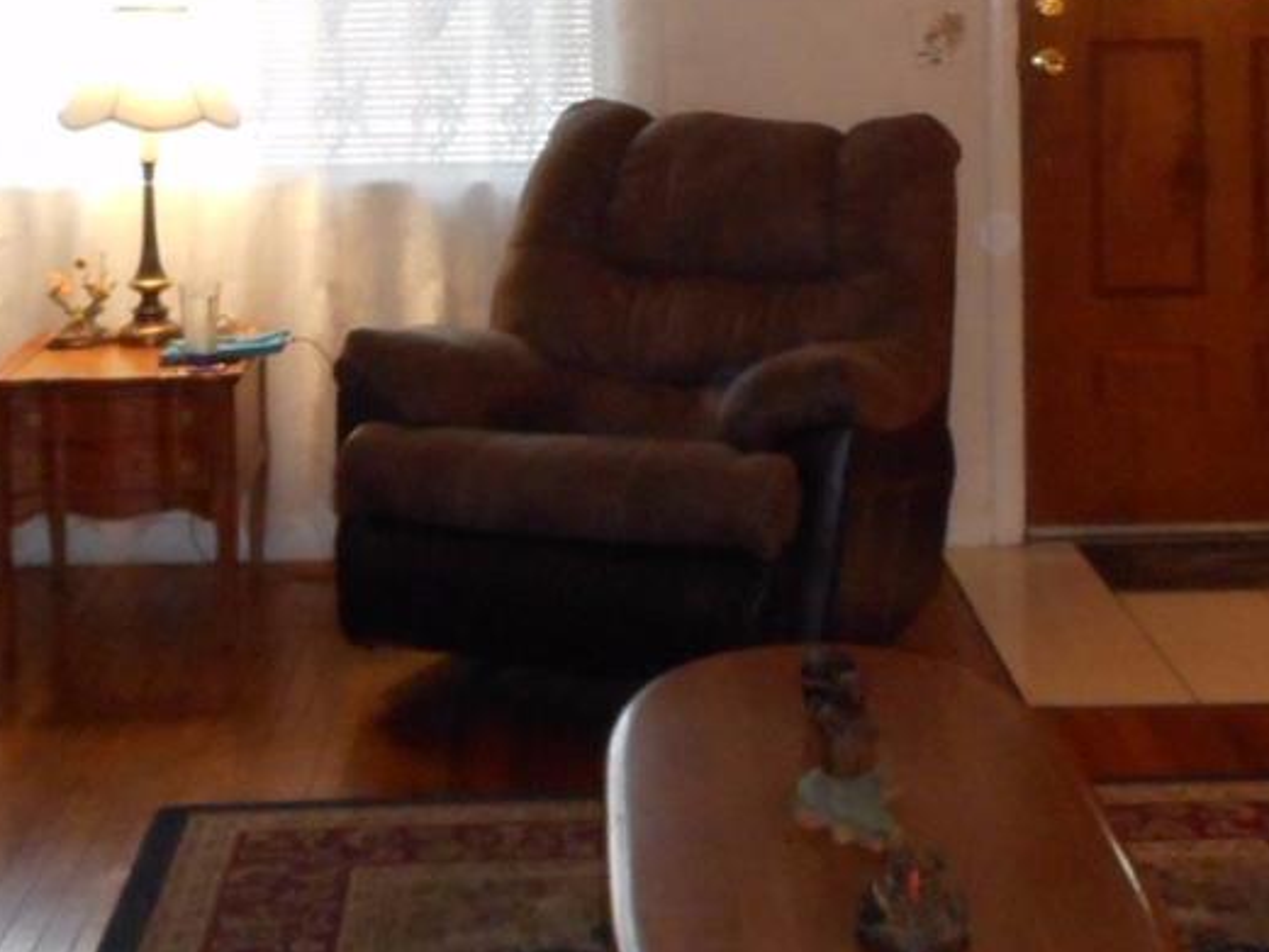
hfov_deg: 27.0
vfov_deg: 19.9
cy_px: 28
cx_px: 641
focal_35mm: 72
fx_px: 2640
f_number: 3.7
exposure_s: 1/25
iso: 400
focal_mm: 4.5
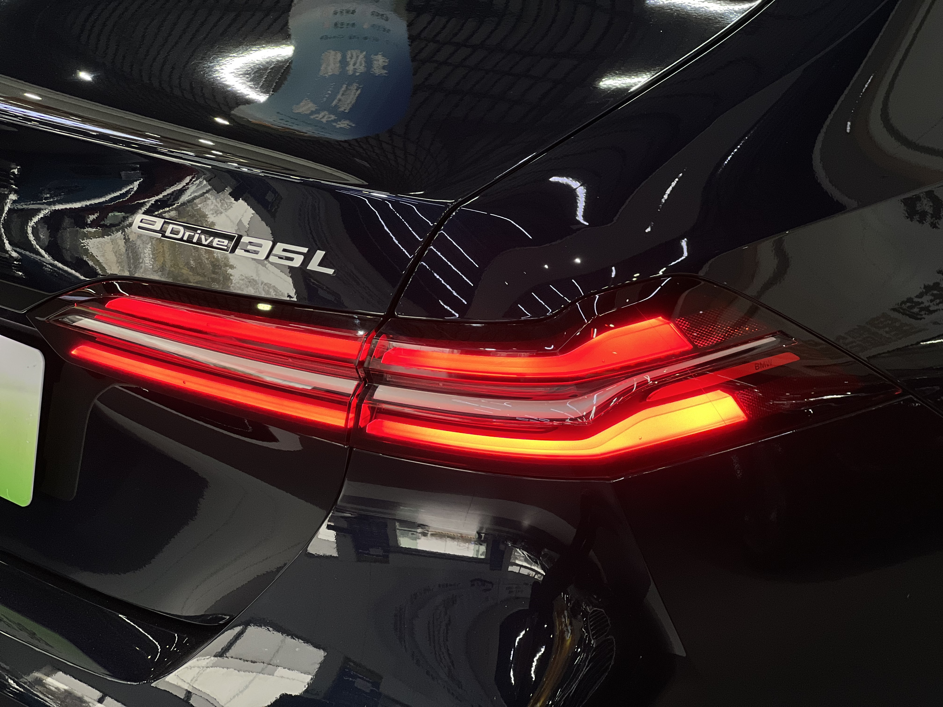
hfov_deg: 25.3
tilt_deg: -19.8
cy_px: 354
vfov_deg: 19.1
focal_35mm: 77
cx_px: 472
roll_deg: -0.2
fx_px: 2098
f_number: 2.8
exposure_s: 1/50
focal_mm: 9
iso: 125
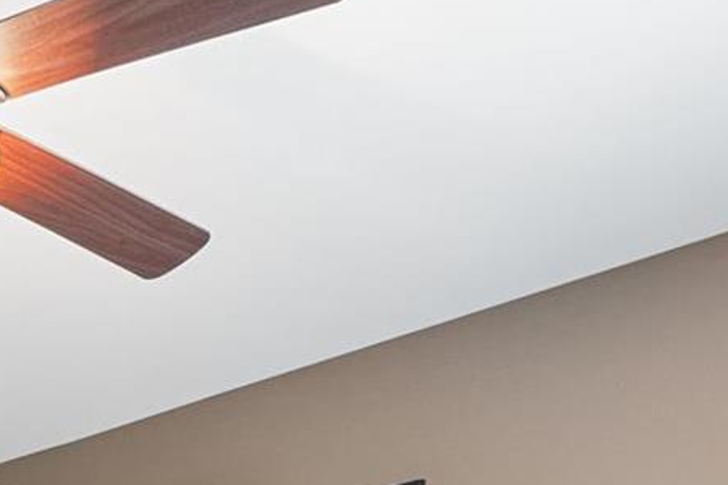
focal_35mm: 64
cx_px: -202
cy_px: 813
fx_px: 1294
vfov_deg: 17.9
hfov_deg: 26.8
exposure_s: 1
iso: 400
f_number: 7.1
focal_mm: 9
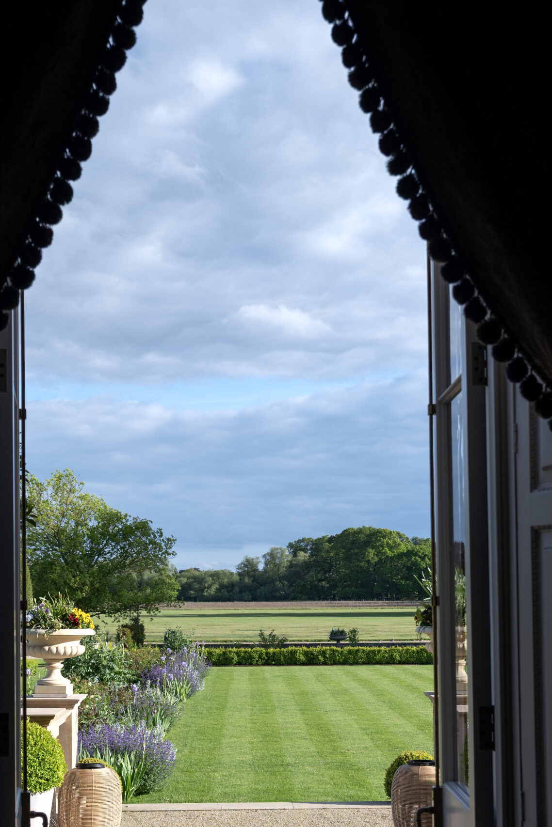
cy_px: 539
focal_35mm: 51
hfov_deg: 26.4
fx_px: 1173
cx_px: 232
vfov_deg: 38.5
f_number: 6.3
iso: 100
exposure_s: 1/400
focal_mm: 34
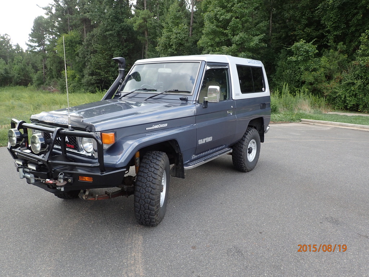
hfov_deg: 69.4
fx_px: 266
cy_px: 138
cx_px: 184
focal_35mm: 25
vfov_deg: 54.9
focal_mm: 4.5
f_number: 2.8
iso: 100
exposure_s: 1/250
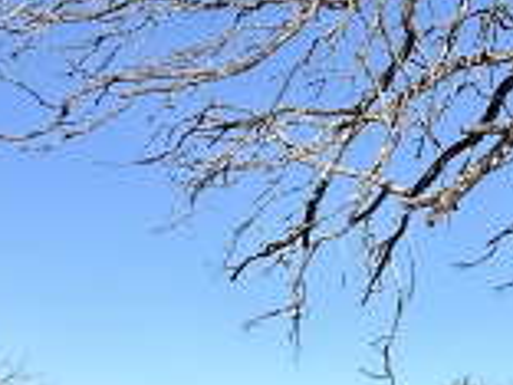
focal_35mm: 92
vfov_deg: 16.0
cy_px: 240
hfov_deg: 19.4
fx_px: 1363
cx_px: 697
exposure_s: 1/2212
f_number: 2.2
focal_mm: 2.22
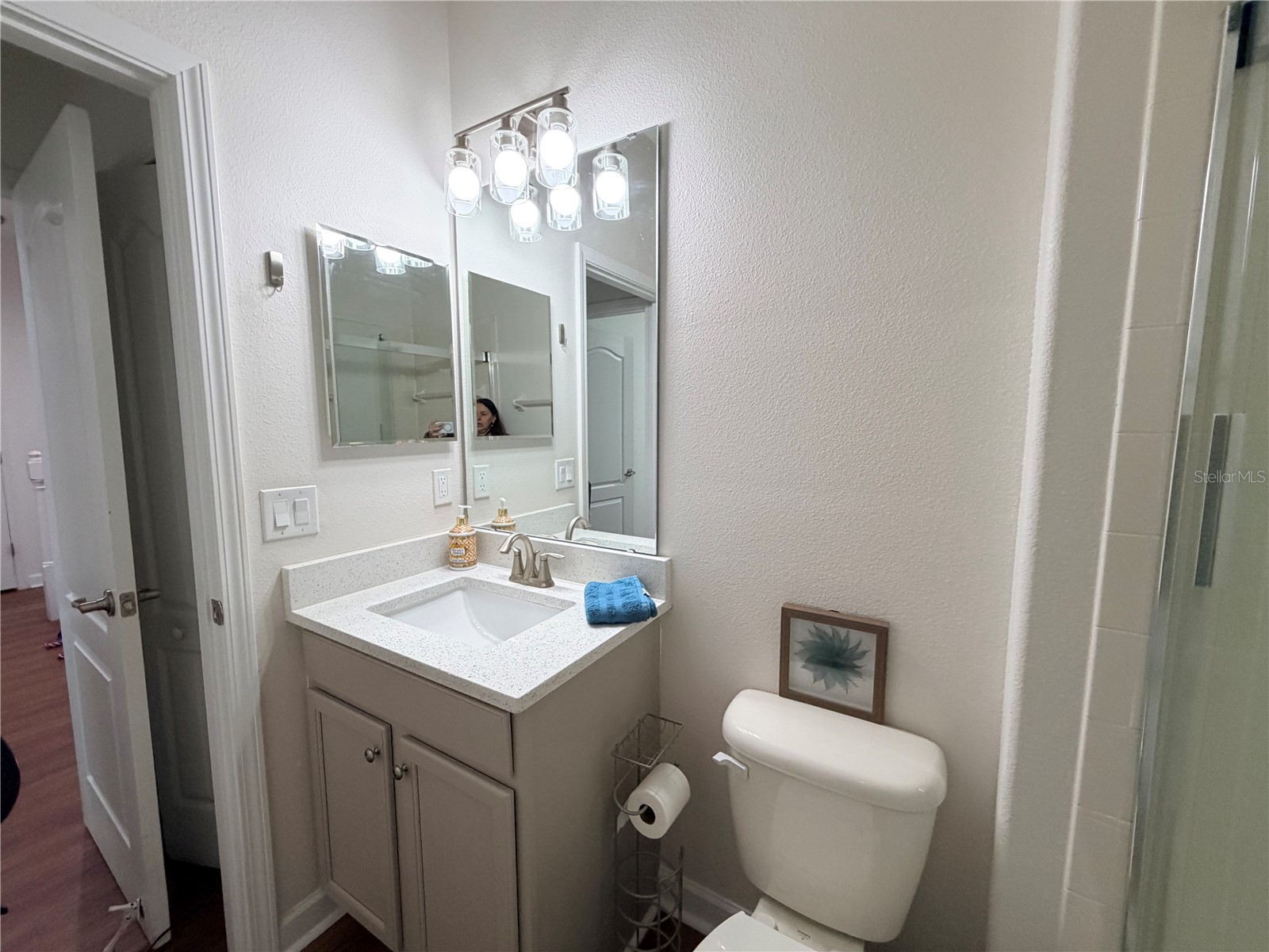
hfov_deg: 102.1
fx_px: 513
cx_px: 634
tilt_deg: -6.6
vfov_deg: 85.7
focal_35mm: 14
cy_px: 476
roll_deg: +0.9
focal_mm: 2.22
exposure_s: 1/120
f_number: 2.2
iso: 250
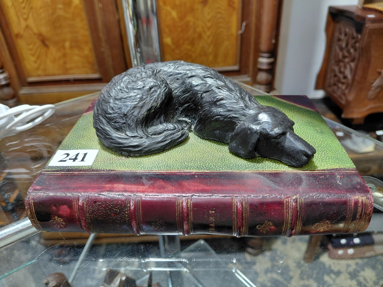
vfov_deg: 54.9
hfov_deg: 69.4
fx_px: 277
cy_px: 144
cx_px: 192
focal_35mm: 25
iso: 160
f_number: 1.8
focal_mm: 4.69
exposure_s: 1/100
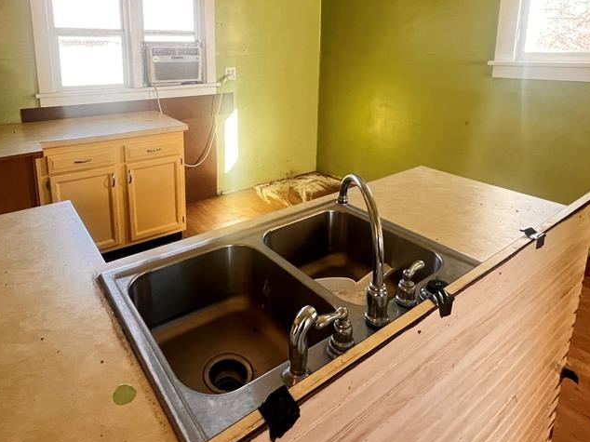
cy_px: 118
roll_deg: +0.4
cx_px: 242
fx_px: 358
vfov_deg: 60.4
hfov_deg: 78.3
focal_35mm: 21
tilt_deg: -13.6
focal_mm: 1.57
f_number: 1.8
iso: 200
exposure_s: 1/99
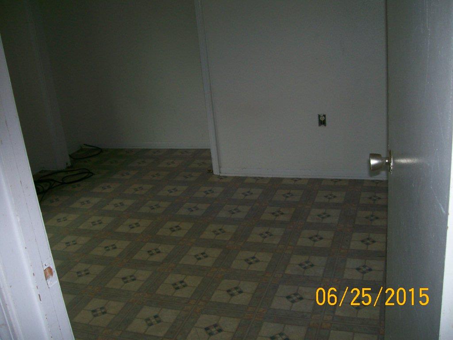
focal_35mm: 36
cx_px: 226
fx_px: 471
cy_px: 170
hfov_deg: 51.4
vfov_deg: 39.7
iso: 80
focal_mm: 6
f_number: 2.7
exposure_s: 1/64
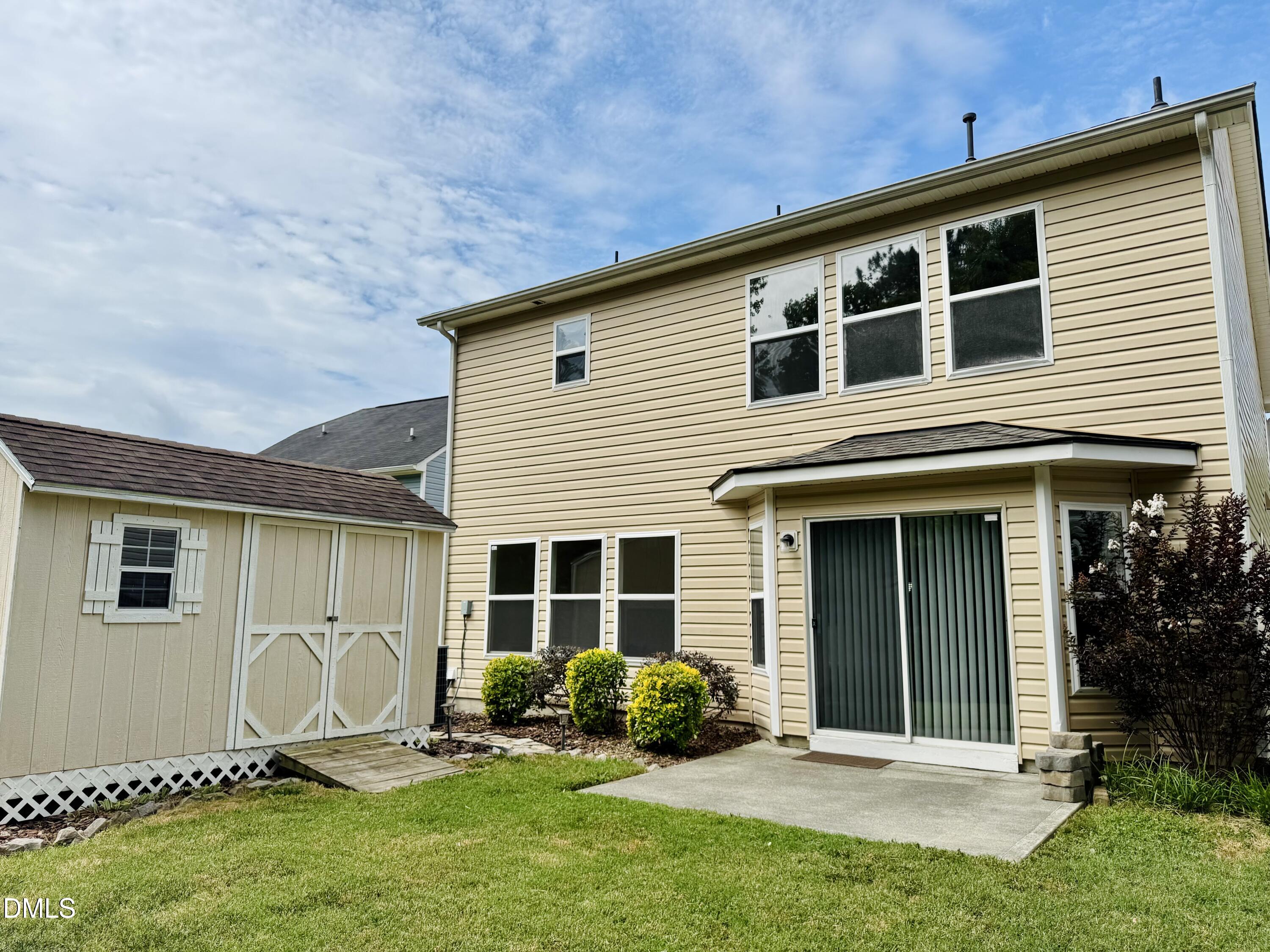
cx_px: 635
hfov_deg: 71.6
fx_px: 881
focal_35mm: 24
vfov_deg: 56.8
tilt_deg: +8.0
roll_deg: -1.1
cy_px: 476
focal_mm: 6.76
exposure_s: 1/4310
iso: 80
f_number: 1.78
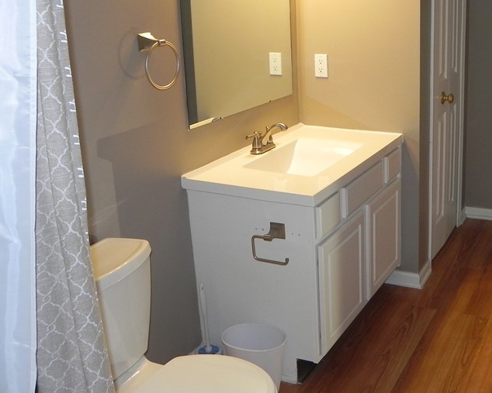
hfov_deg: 42.8
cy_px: 132
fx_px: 597
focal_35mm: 41
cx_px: 392
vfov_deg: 36.1
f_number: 4
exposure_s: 1/30.1
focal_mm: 4.6
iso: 200
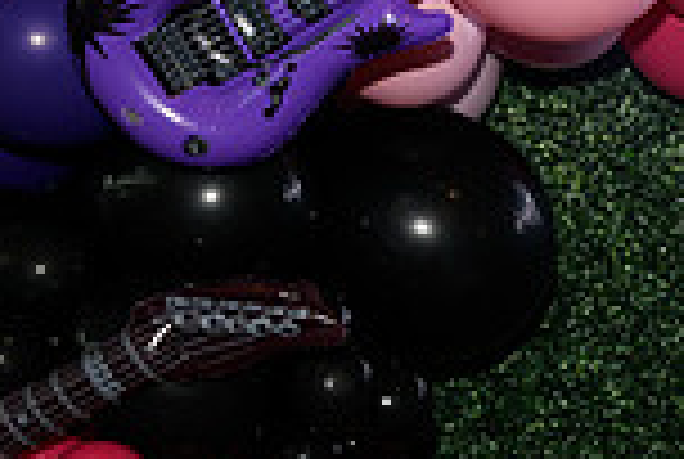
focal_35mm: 118
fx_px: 2246
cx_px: 1220
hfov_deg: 15.1
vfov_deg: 11.2
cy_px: 713
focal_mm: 31
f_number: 6.3
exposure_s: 1/60
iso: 500
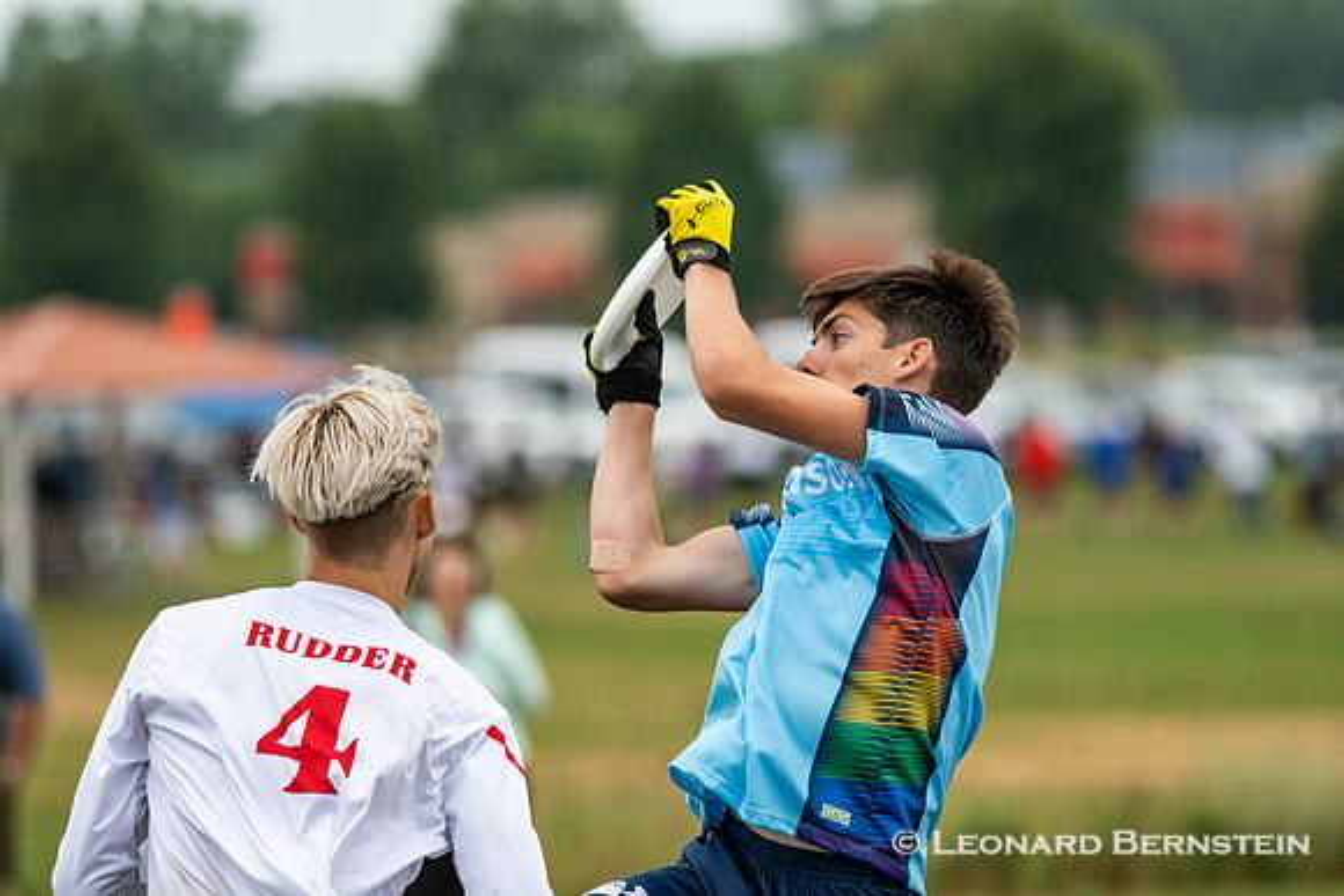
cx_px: 672
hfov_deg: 4.6
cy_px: 448
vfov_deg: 3.1
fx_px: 16803
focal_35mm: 450
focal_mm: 300
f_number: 5
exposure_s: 1/2000
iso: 1600
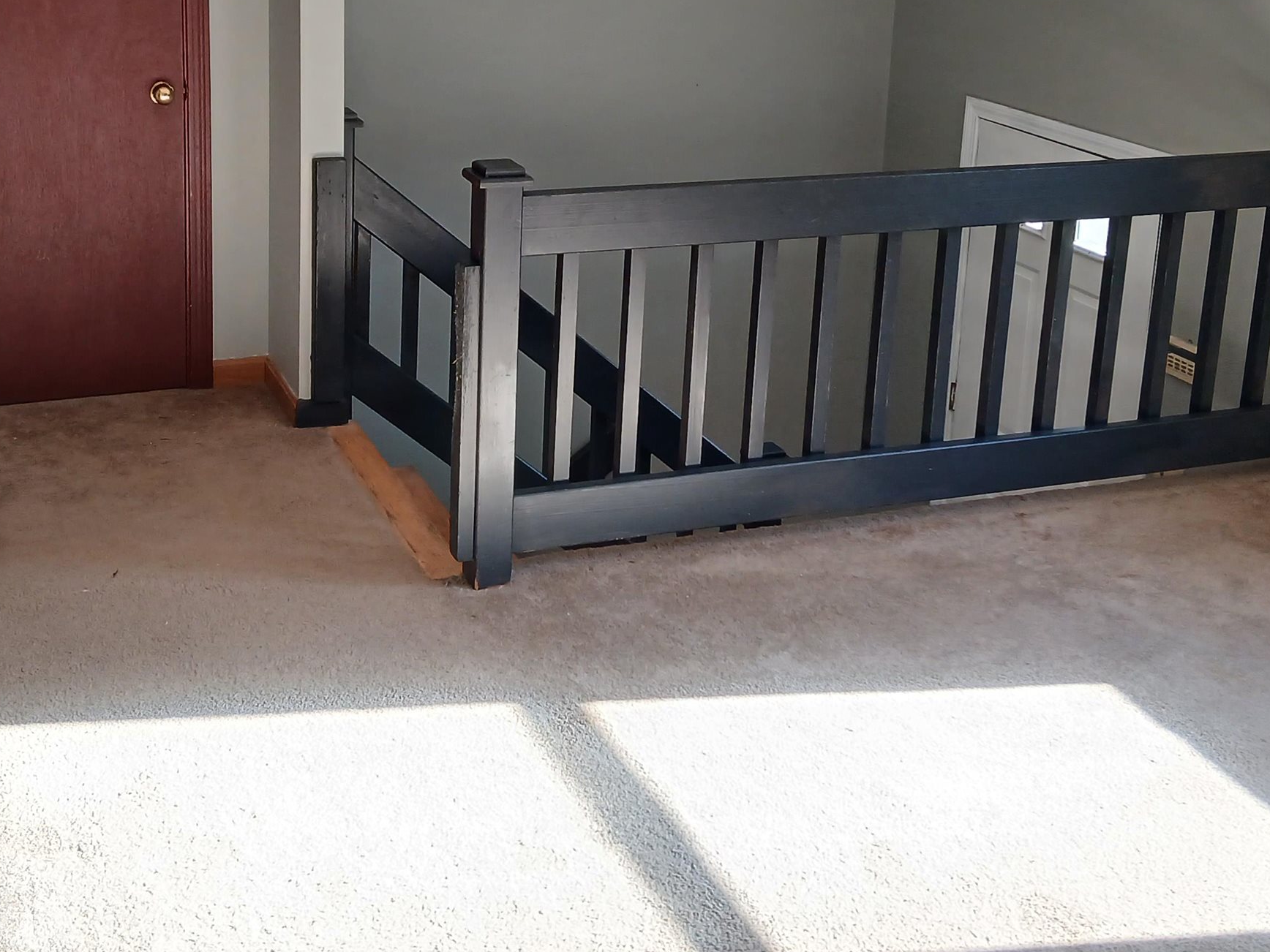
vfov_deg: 30.5
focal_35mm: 46
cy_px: 146
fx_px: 1688
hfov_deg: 41.1
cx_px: 516
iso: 100
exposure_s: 1/60
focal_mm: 3.98
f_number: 1.8
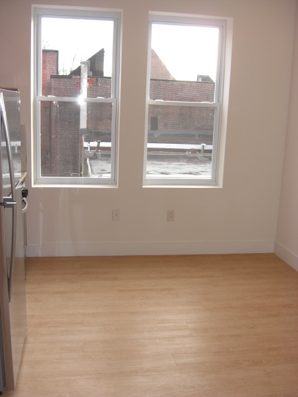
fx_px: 436
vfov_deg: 49.0
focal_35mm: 38
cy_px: 198
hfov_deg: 37.7
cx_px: 149
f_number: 2.8
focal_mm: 7.9
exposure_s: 1/80
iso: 100
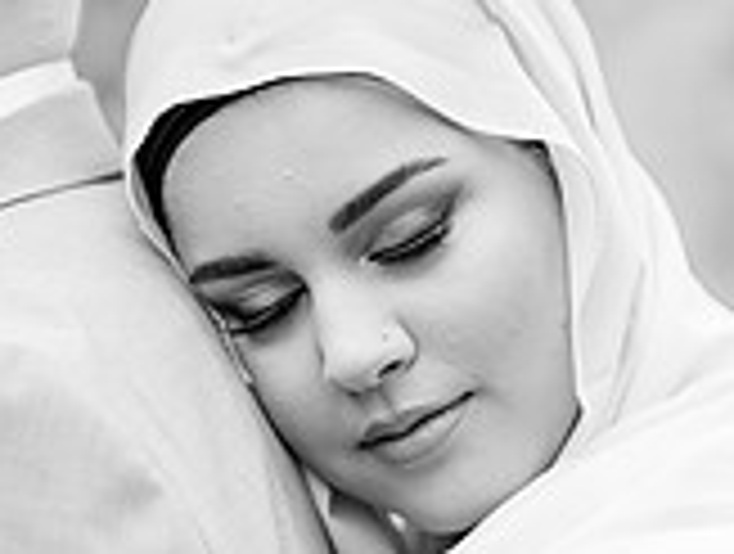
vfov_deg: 6.5
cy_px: 833
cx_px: 369
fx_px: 4781
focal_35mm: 225
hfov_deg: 8.8
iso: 100
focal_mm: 85
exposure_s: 1/2000
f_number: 1.4
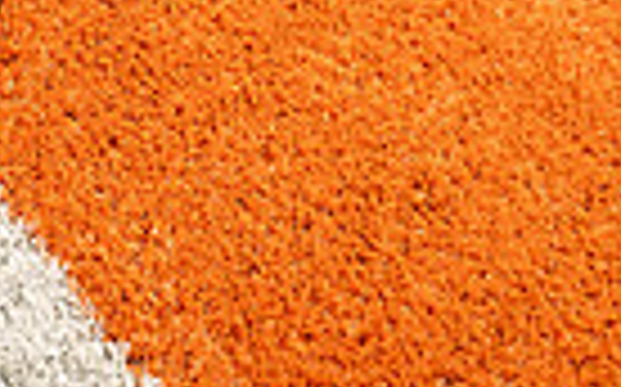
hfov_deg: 18.6
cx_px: 45
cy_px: -585
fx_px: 1860
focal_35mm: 110
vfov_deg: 10.1
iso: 100
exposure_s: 1/160
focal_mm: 33
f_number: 8
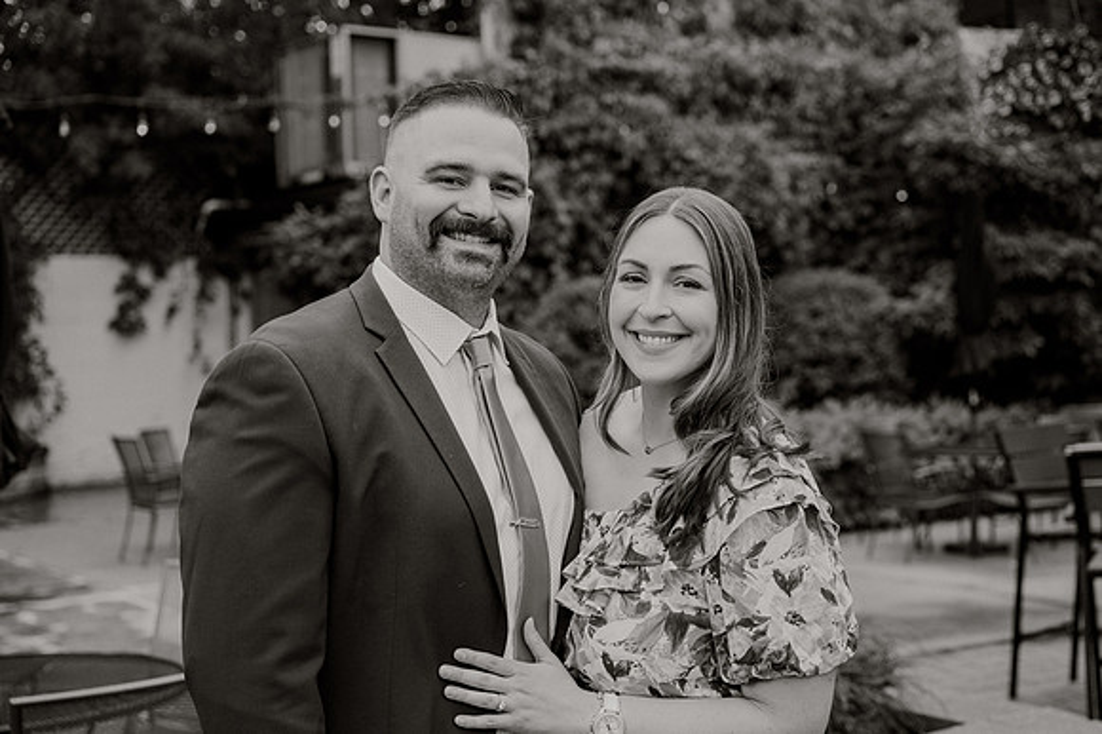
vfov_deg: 23.7
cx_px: 606
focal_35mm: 57
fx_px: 1749
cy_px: 404
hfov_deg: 34.9
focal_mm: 52
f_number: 3.5
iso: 200
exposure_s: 1/640
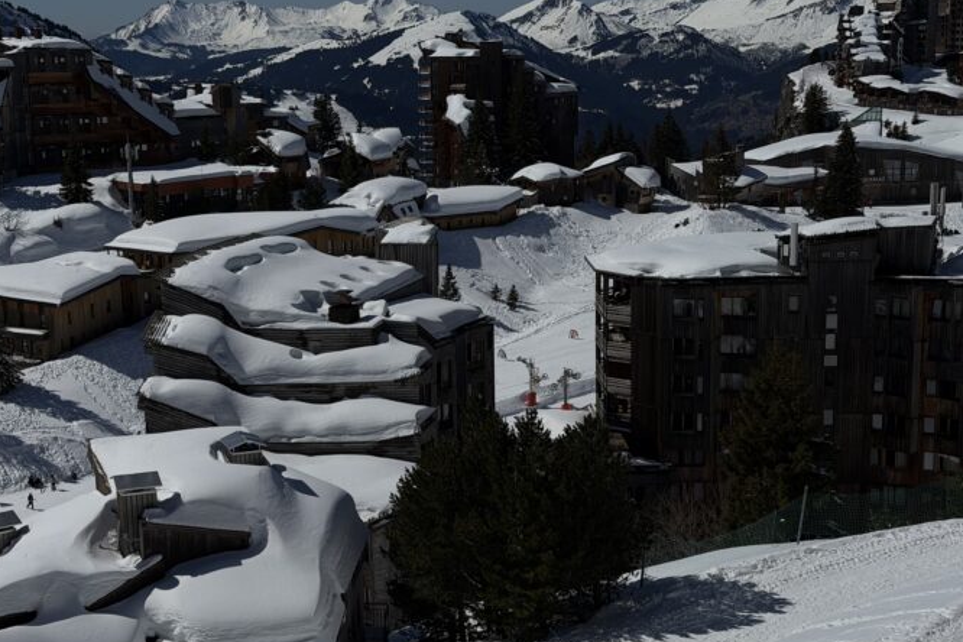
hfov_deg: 33.3
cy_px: 356
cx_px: 386
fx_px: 1605
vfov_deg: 22.6
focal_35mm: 60
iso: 64
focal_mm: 6.76
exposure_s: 1/43478
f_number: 1.78
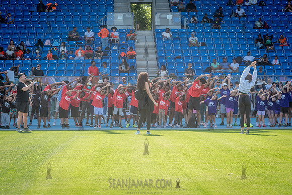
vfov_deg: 11.4
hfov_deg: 17.1
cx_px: 146
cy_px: 98
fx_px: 974
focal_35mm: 120
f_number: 5
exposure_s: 1/640
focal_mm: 120
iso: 400
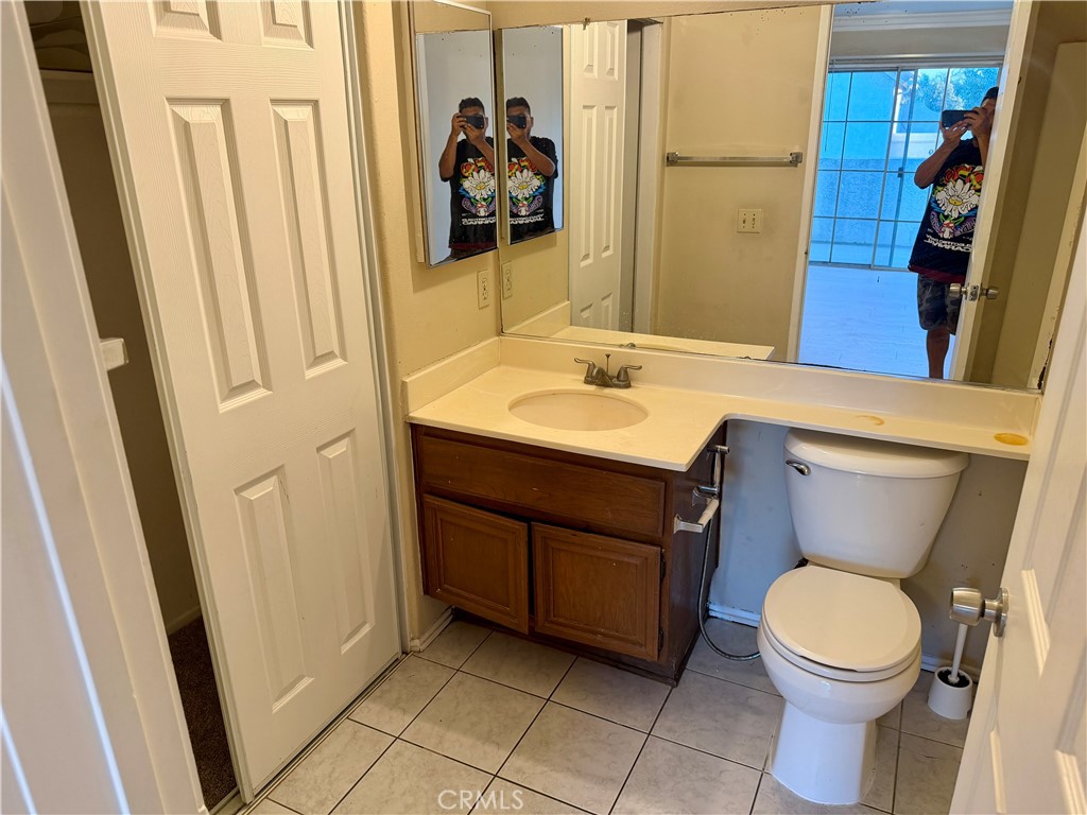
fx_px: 754
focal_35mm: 24
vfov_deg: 56.8
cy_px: 408
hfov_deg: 71.6
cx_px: 544
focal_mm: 6.76
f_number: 1.78
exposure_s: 1/60
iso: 160
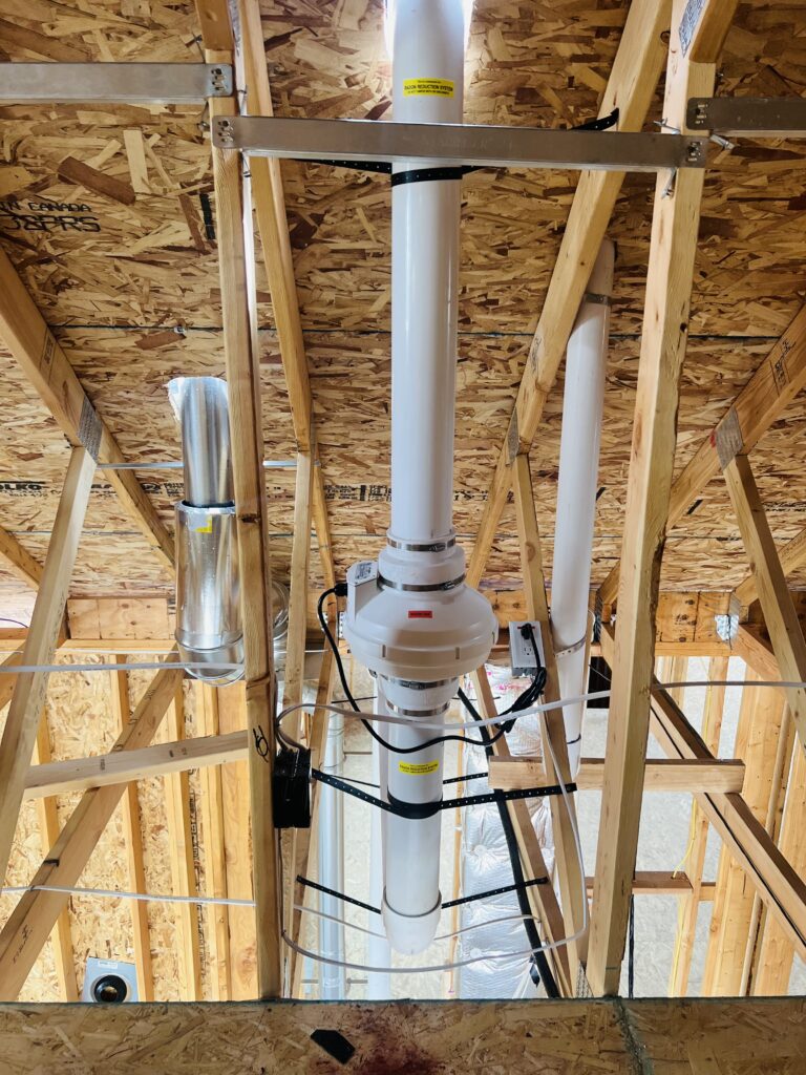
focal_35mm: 26
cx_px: 403
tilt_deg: -15.4
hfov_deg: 53.1
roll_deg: +0.4
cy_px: 538
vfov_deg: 67.3
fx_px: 807
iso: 125
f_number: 1.5
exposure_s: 1/121
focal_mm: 5.7
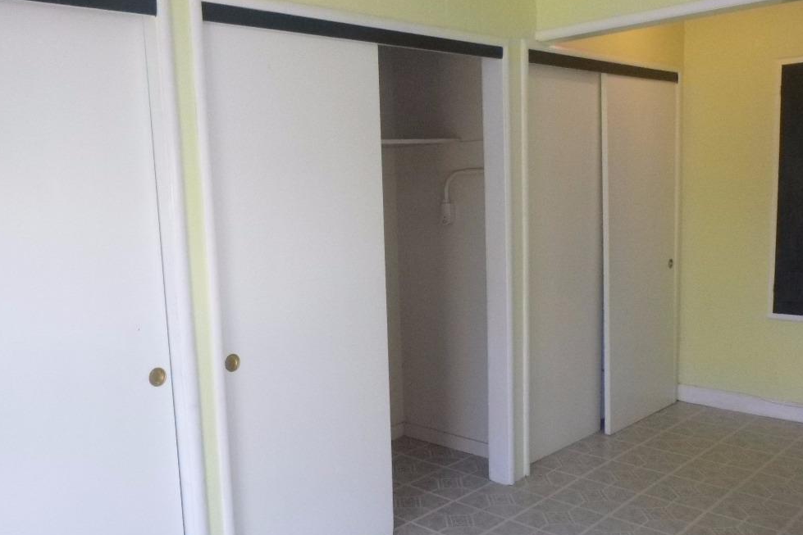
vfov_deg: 38.8
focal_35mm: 34
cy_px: 297
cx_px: 332
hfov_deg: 55.5
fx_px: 758
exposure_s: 1/60
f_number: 3.9
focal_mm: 4.5
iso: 320
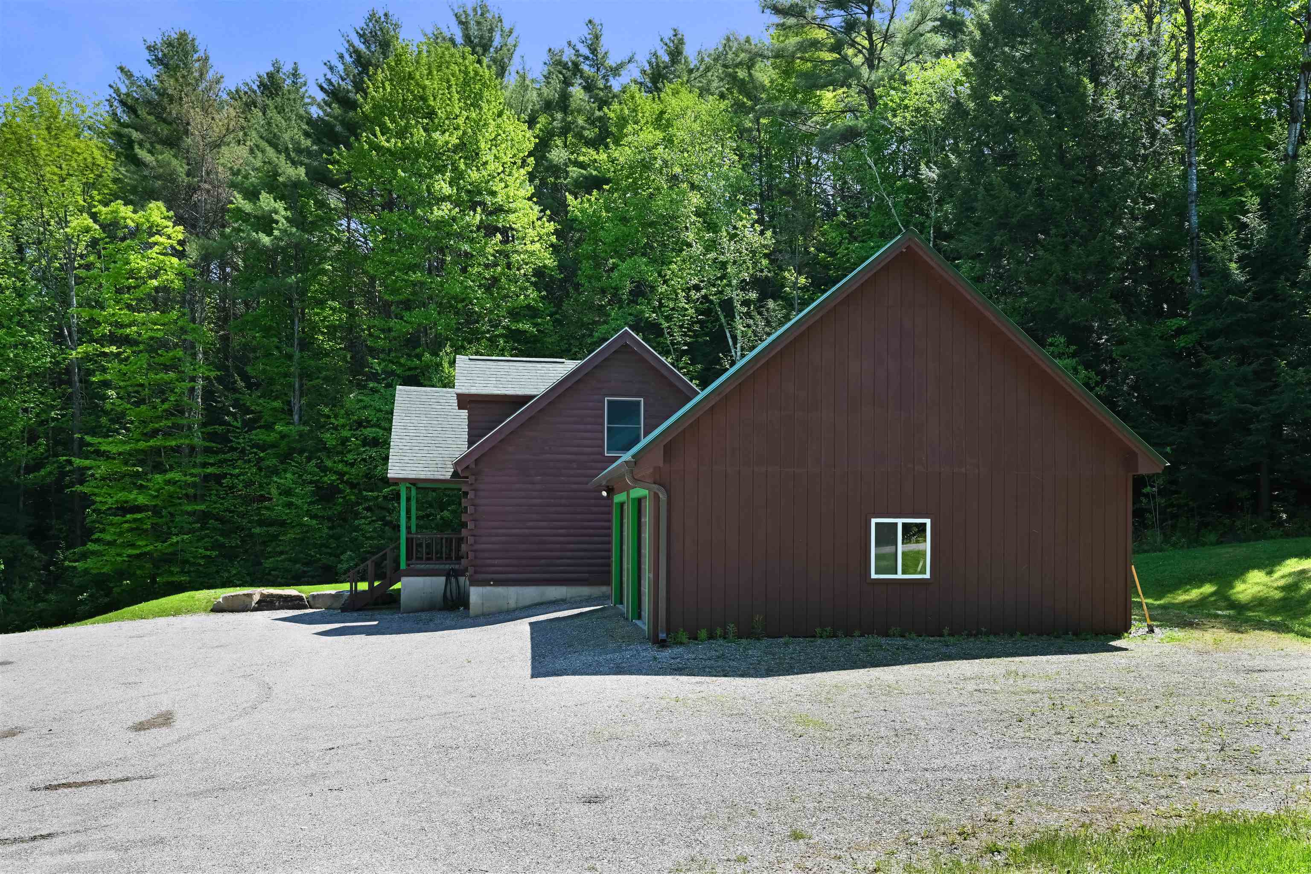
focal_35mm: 25
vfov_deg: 51.3
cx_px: 656
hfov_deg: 71.5
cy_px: 437
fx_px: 910
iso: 100
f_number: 14
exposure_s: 1/20
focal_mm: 25
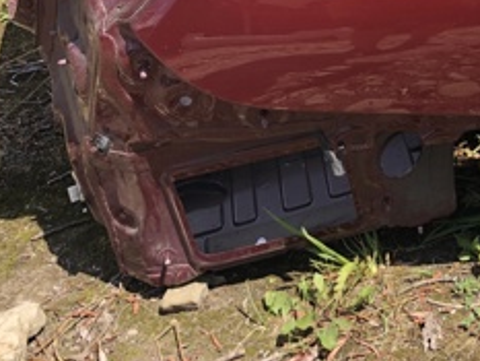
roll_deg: +1.1
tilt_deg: -18.2
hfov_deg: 23.8
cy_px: -60
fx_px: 1068
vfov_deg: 18.3
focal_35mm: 77
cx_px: 519
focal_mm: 4
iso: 20
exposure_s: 1/545
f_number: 1.8
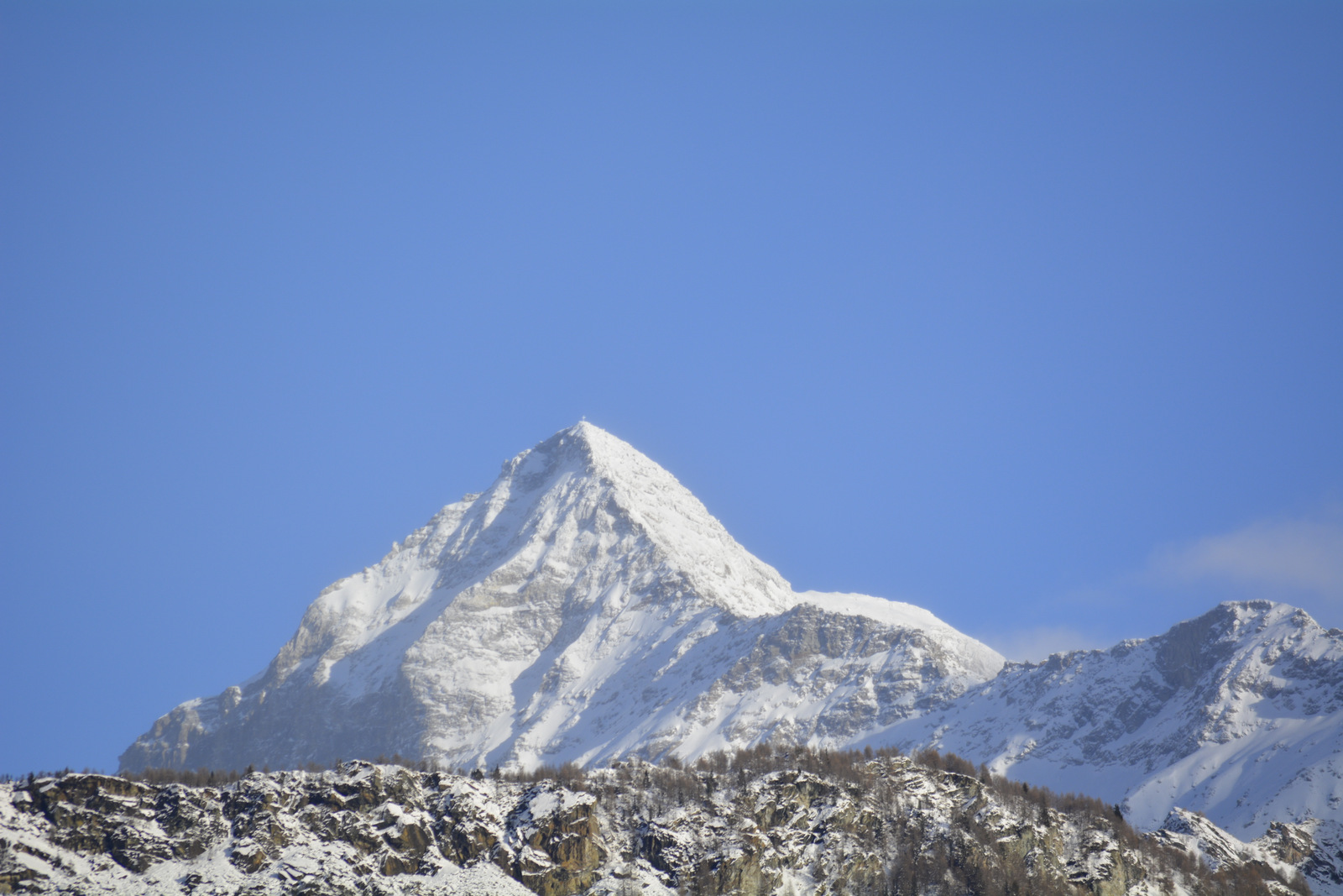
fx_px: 11192
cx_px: 672
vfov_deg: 4.6
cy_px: 448
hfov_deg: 6.9
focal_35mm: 300
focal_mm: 200
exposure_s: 1/800
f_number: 7.1
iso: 200
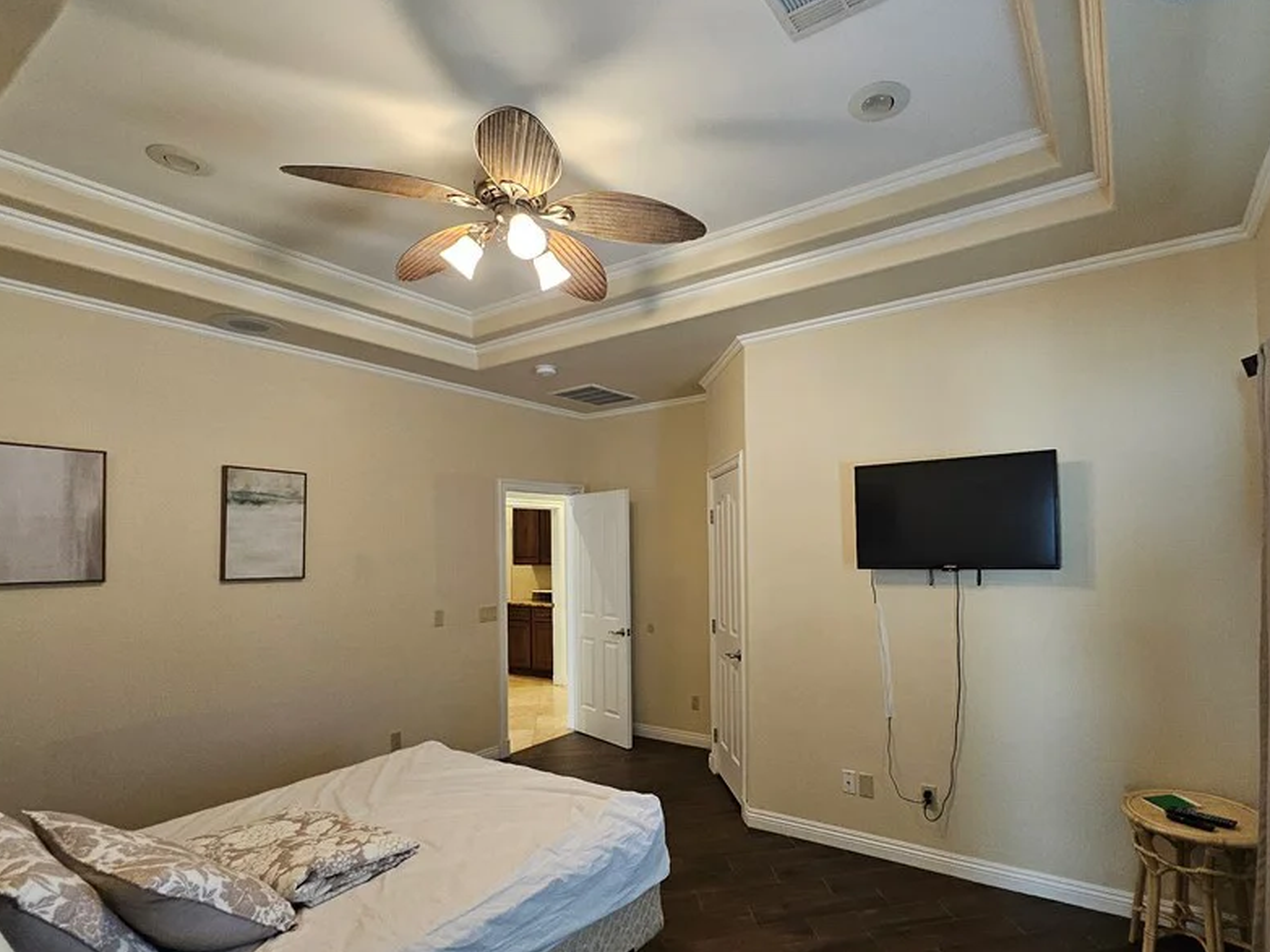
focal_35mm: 17
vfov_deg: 74.4
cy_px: 538
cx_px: 704
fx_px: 624
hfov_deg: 90.7
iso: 250
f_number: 2.2
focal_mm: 1.7
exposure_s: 1/60
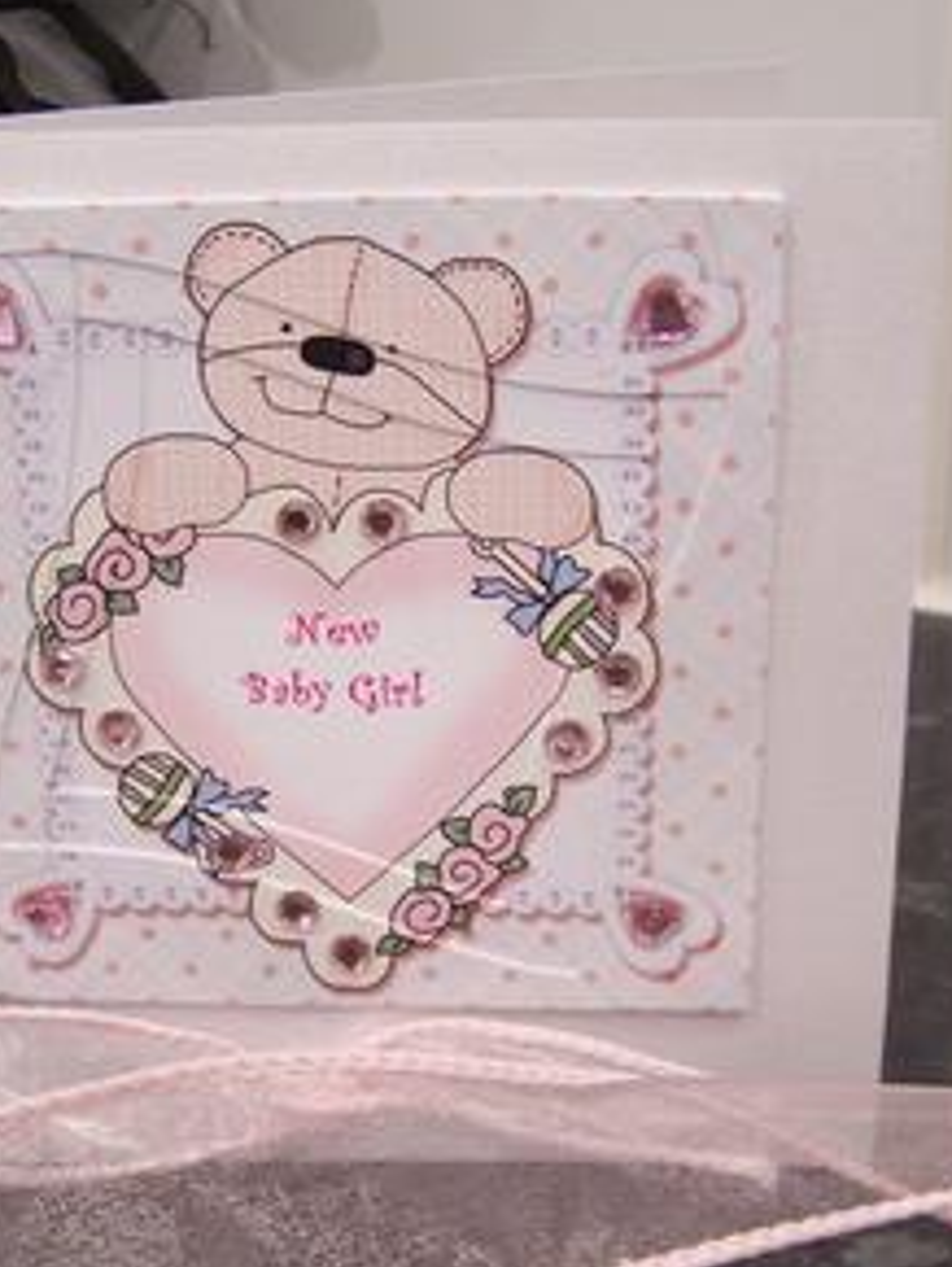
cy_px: 817
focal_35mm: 59
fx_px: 2160
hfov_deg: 24.8
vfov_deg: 32.5
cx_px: 424
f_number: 2.8
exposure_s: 1/8
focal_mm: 6.3
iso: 140
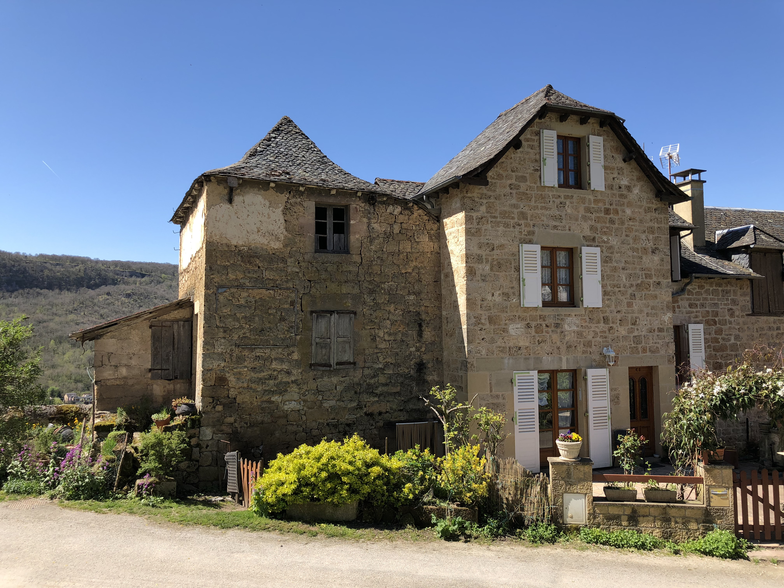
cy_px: 294
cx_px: 392
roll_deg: +1.1
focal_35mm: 28
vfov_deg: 49.7
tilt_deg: +4.3
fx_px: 634
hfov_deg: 63.4
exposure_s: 1/960
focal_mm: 4
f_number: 1.8
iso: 20
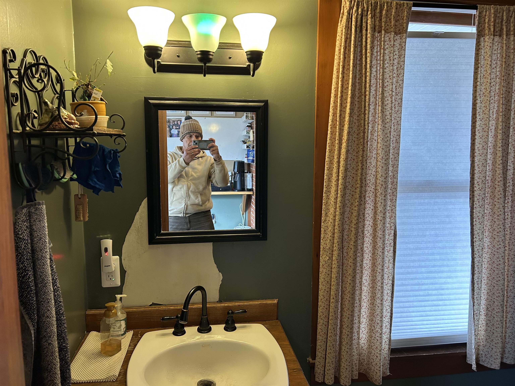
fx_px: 387
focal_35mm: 26
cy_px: 193
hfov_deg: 67.3
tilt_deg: -6.9
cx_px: 258
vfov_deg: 53.1
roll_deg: -0.3
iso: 200
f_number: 1.5
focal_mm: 5.7
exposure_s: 1/60
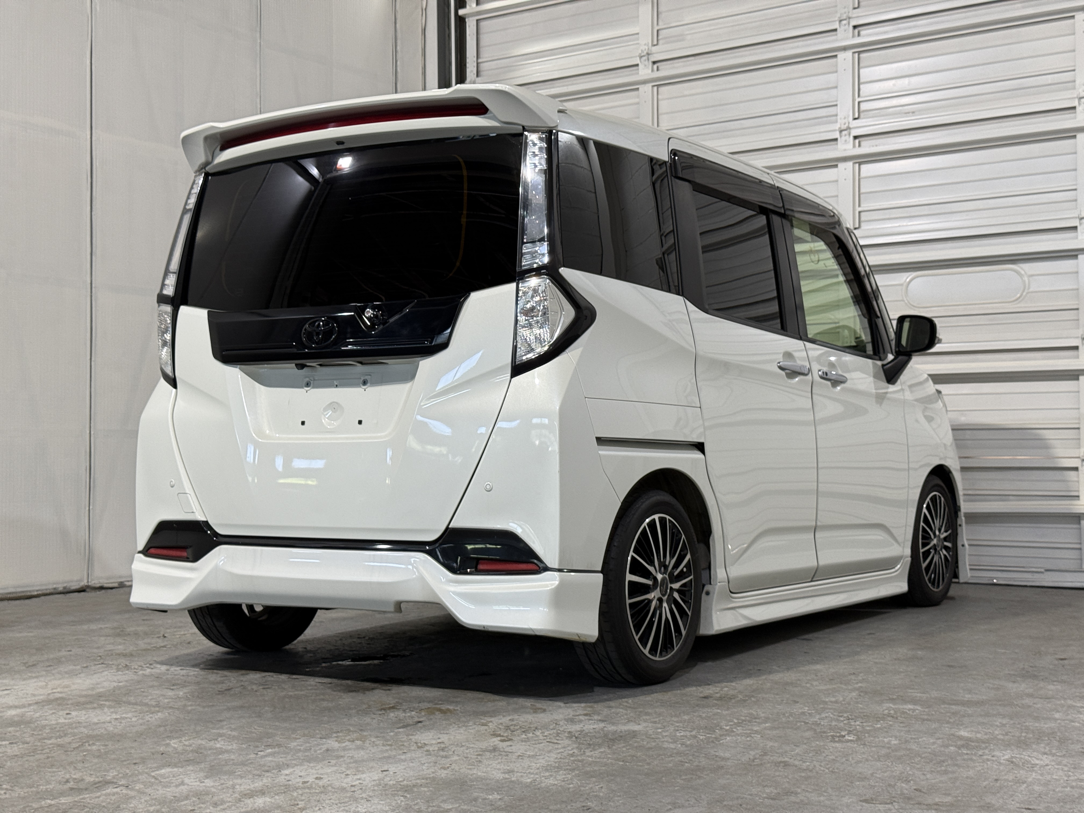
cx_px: 542
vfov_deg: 30.3
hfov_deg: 39.7
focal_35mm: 48
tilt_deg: +1.3
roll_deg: +0.2
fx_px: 1503
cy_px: 406
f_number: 1.78
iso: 80
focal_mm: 6.76
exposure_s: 1/60
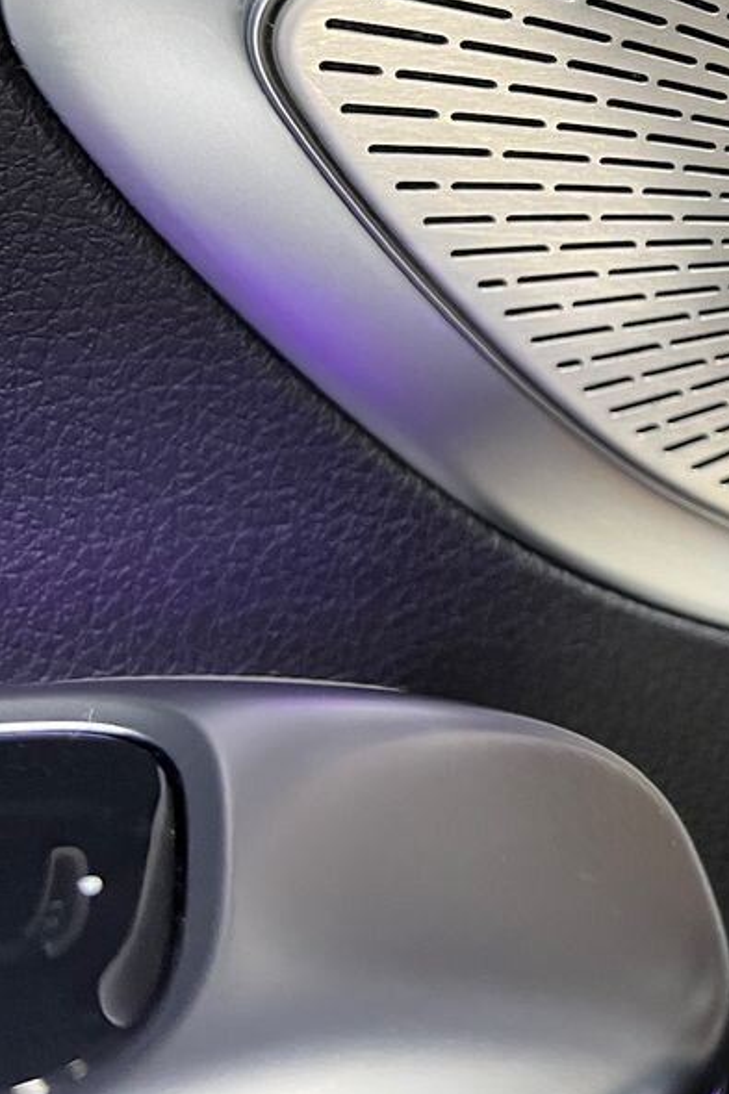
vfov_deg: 35.6
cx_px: 992
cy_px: 306
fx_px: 1671
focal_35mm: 55
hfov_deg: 21.7
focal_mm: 5.7
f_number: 1.5
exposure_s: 1/60
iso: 500
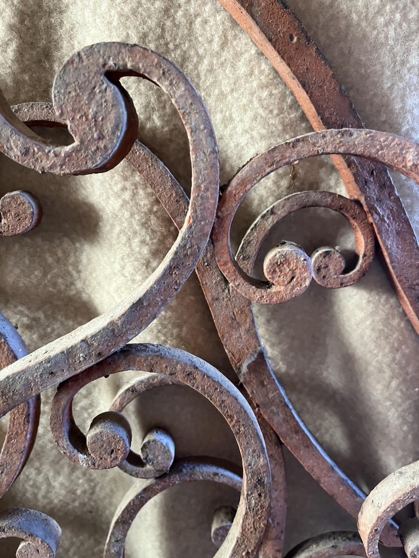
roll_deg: +2.0
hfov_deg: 53.1
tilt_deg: -26.6
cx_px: 210
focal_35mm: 26
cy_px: 279
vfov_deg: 67.3
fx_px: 420
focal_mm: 5.1
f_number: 1.6
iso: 500
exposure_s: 1/60
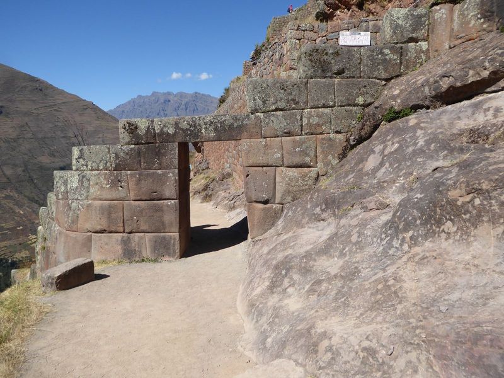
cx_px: 252
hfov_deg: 61.7
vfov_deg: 48.2
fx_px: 422
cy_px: 189
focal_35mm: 29
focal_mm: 5
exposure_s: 1/800
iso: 80
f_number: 3.5
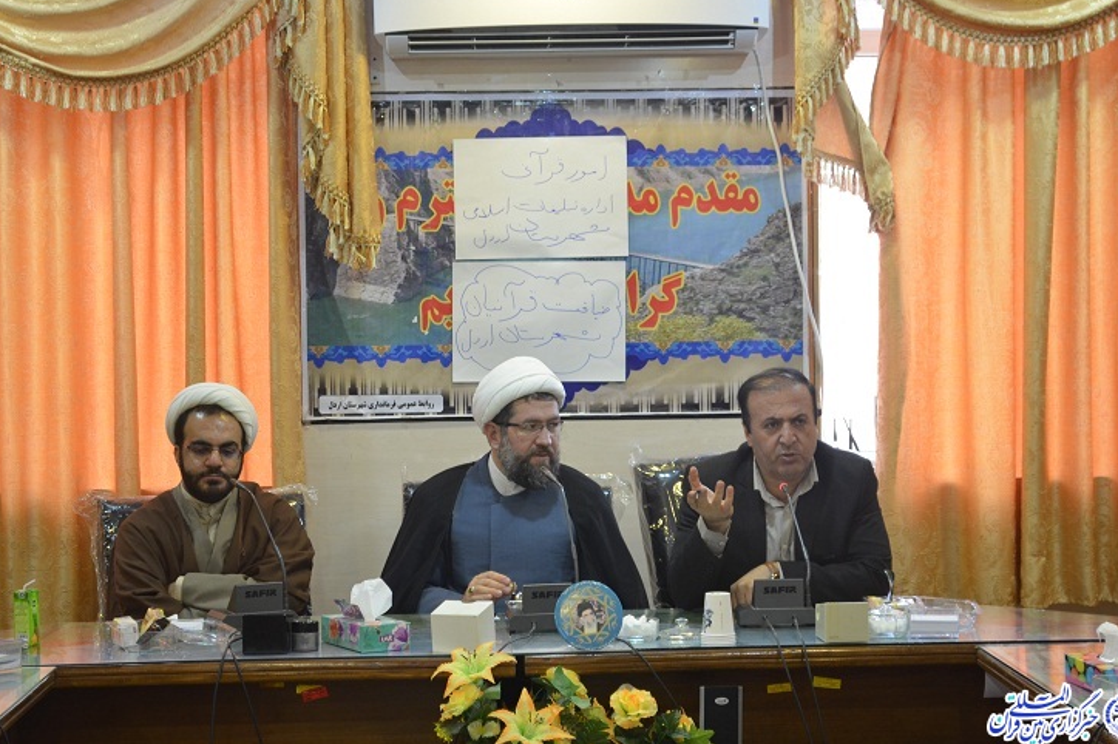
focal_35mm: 86
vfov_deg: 16.0
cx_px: 578
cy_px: 364
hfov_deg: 23.8
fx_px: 2654
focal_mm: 55
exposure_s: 1/15
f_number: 5.6
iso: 800
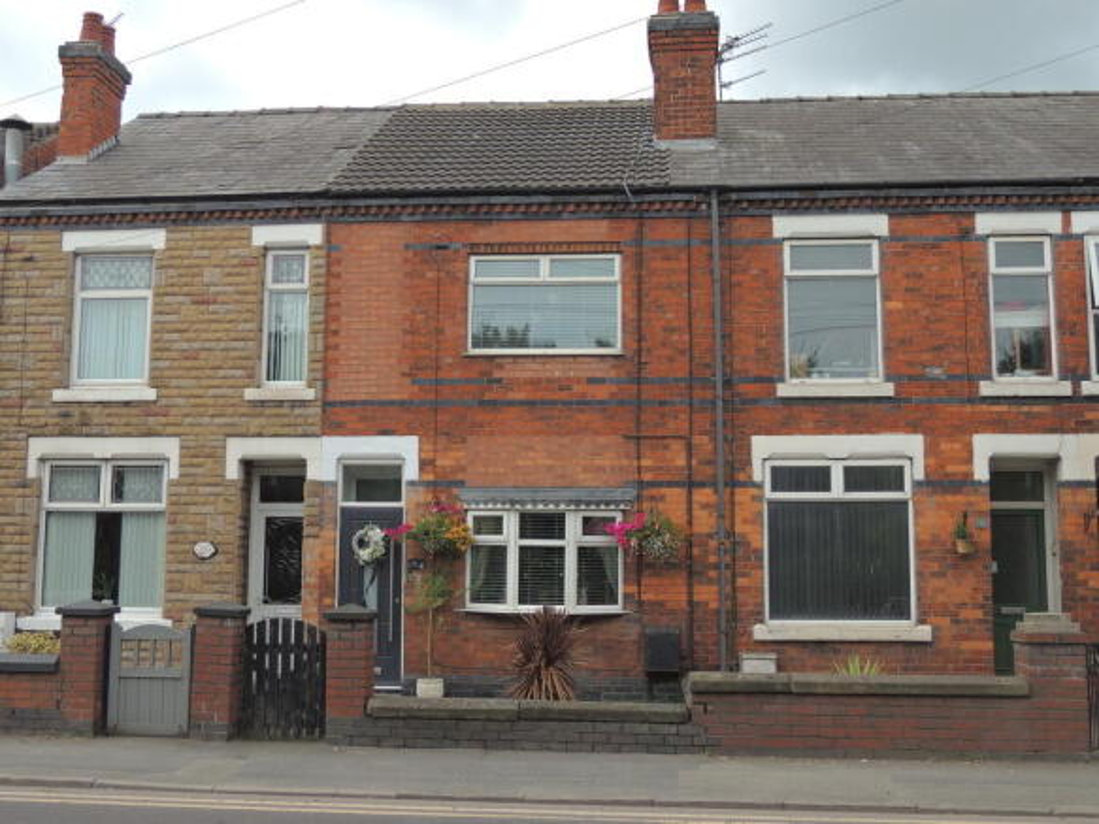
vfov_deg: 35.9
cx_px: 550
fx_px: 1270
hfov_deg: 46.8
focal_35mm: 40
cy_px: 412
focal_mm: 7.1
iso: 100
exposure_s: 1/500
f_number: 3.3
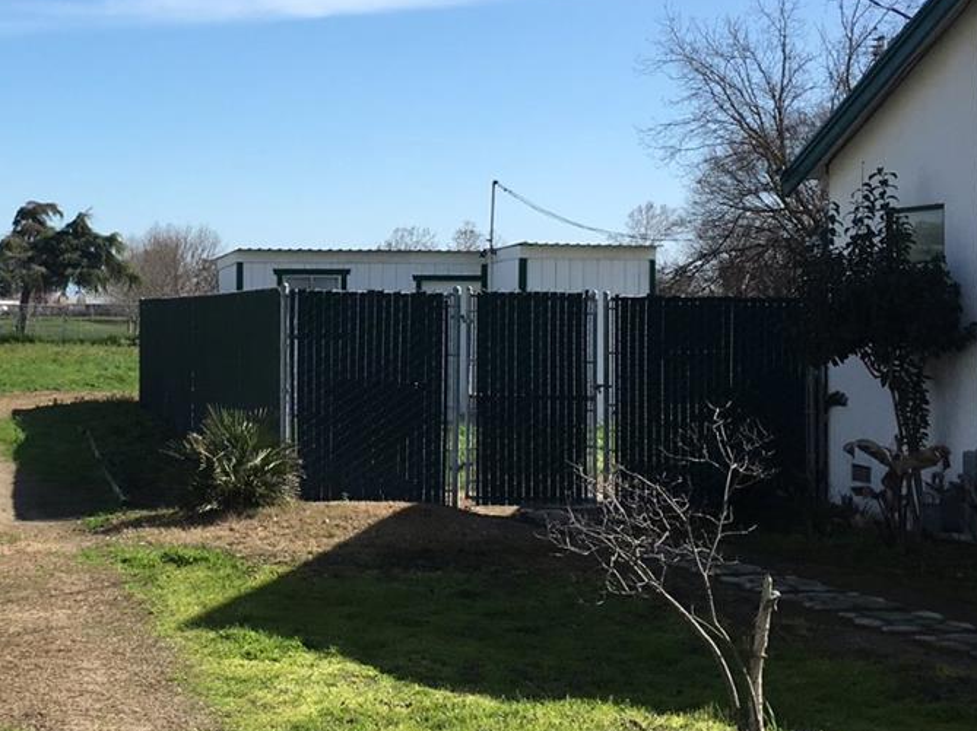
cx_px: 149
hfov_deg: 28.9
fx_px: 1834
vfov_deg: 22.5
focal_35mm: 65
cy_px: 289
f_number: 2.2
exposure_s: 1/1709
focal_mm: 4.15
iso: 25
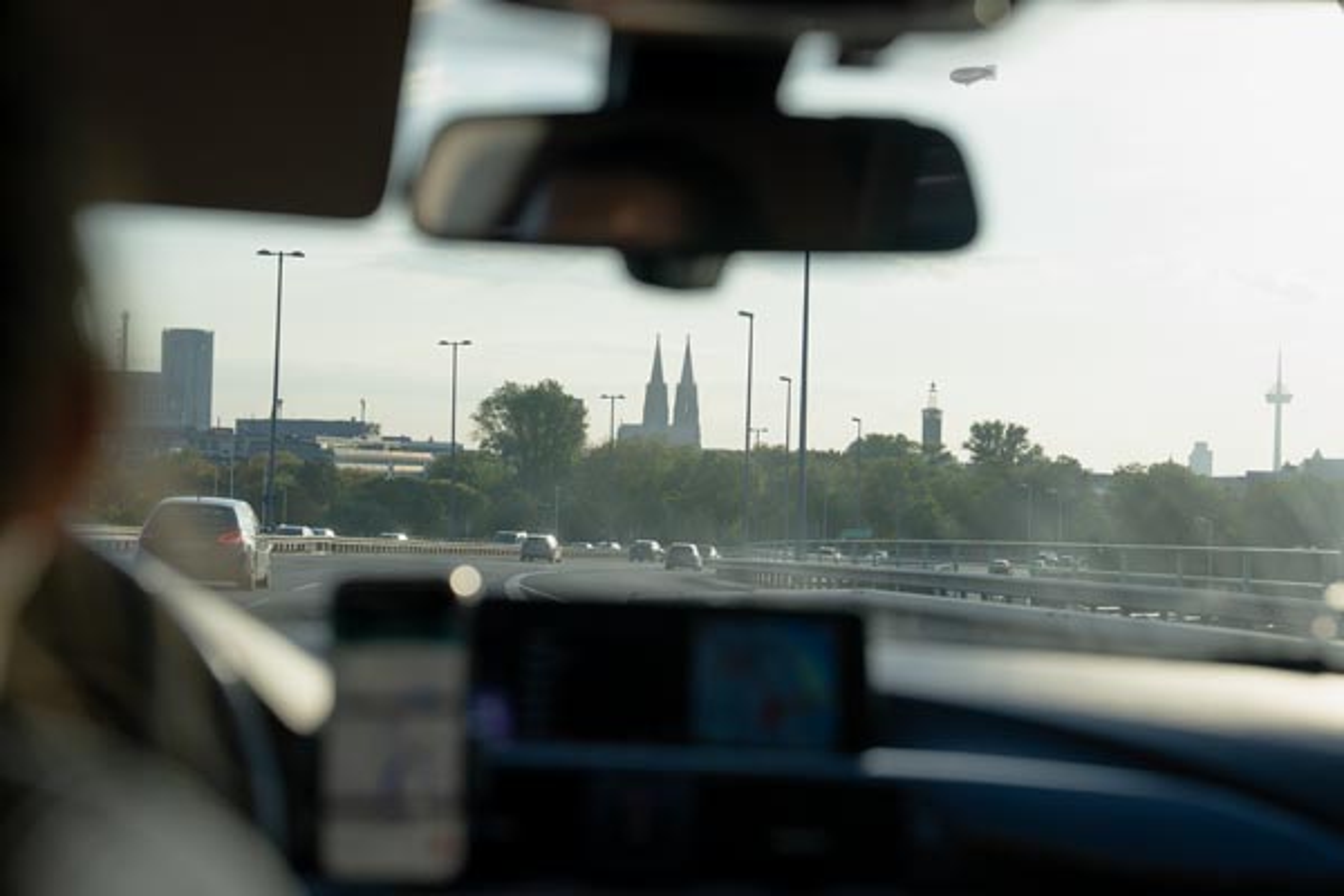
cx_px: 672
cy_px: 448
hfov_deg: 28.8
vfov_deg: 19.5
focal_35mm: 70
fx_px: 2613
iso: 1600
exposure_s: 1/8000
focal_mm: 70
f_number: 4.5
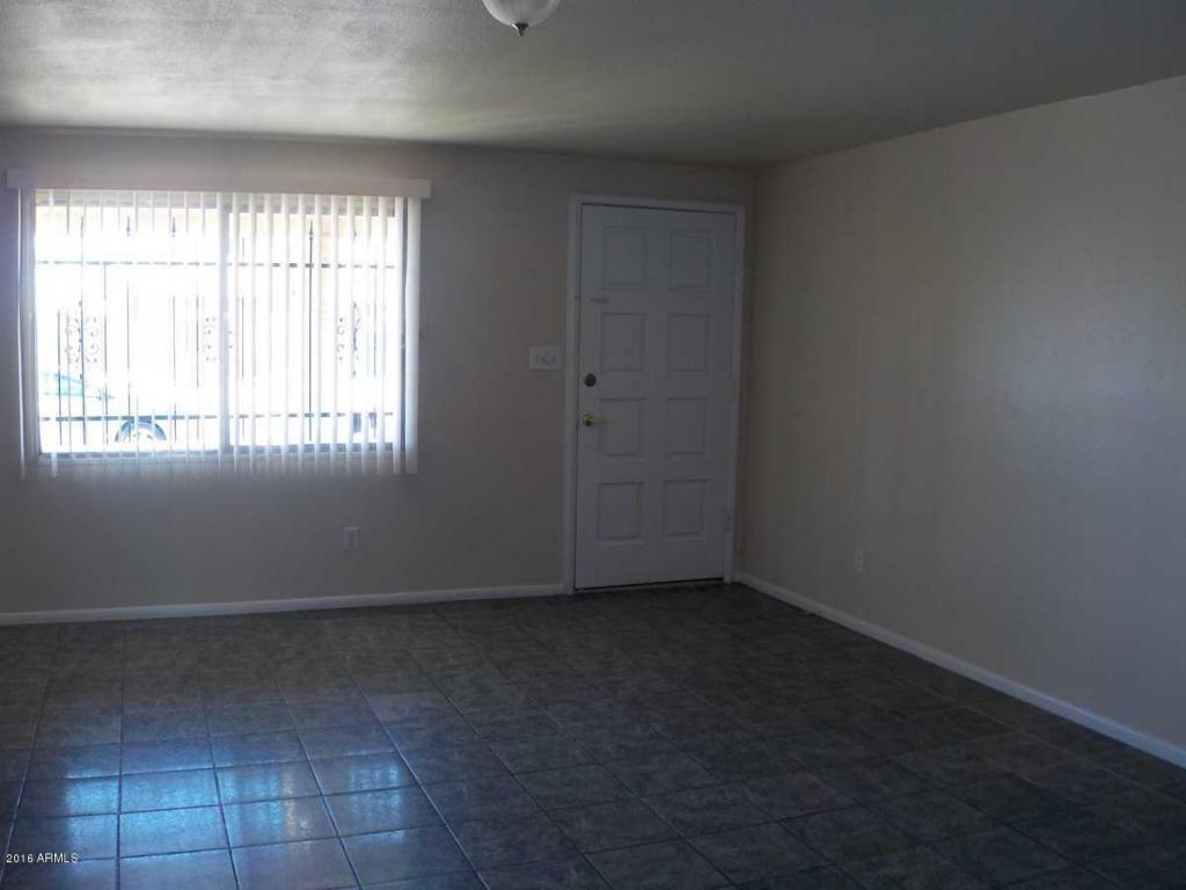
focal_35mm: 30
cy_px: 445
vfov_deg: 46.8
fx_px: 1028
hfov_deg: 60.0
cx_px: 593
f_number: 3.3
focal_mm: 4.1
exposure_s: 1/30
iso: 125
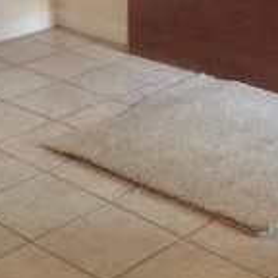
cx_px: 143
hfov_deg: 18.5
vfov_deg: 17.9
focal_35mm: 94
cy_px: -14
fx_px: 854
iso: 64
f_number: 2.4
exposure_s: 1/24
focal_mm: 3.3
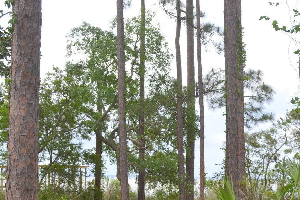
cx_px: 210
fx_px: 508
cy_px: 176
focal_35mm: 61
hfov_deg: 32.5
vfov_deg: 21.8
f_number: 7.1
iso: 100
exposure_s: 1/200
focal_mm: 22
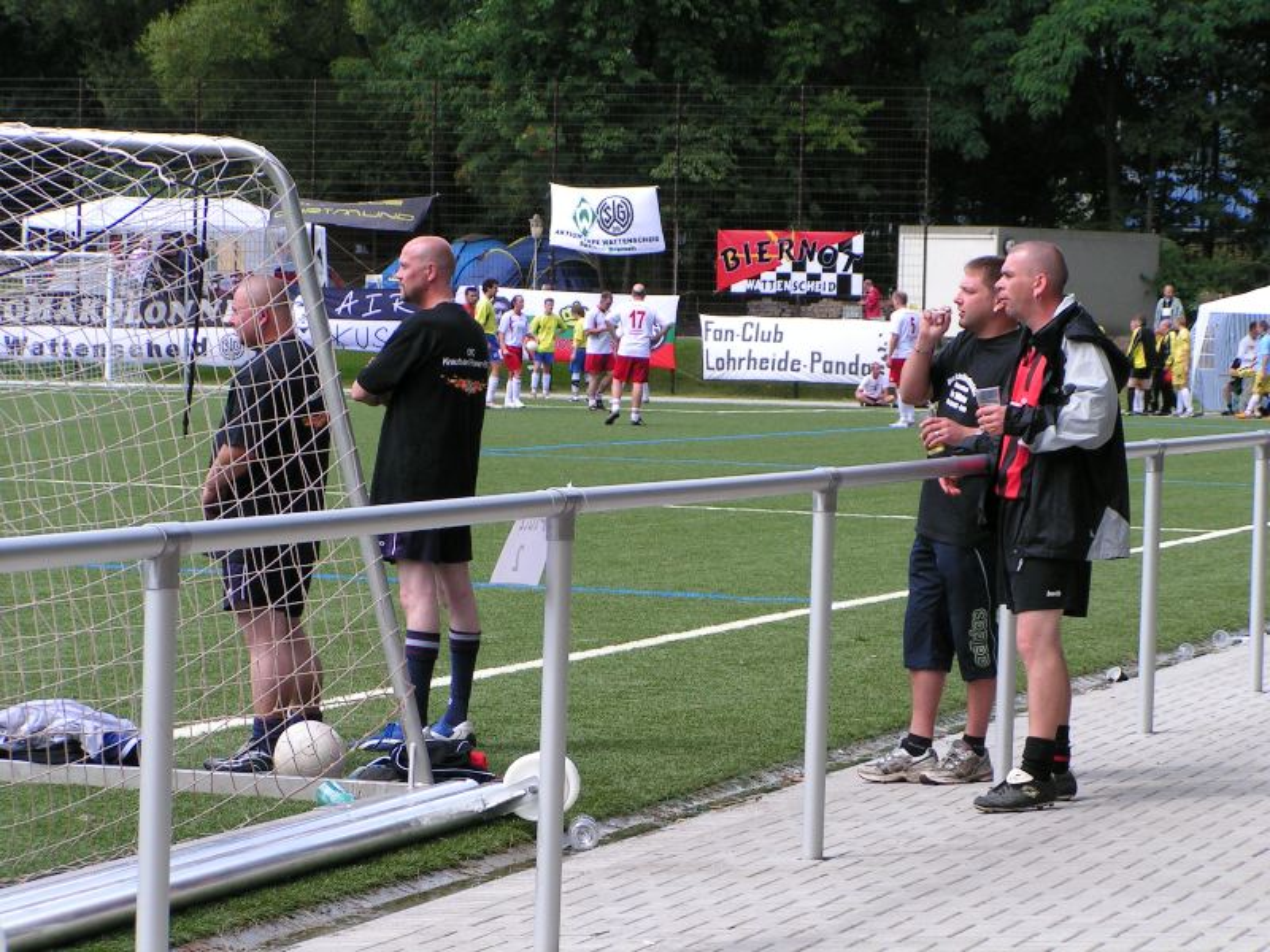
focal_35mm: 136
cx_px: 635
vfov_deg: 10.9
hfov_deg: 14.5
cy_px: 476
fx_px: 4990
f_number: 5
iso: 50
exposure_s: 1/320
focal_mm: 20.9
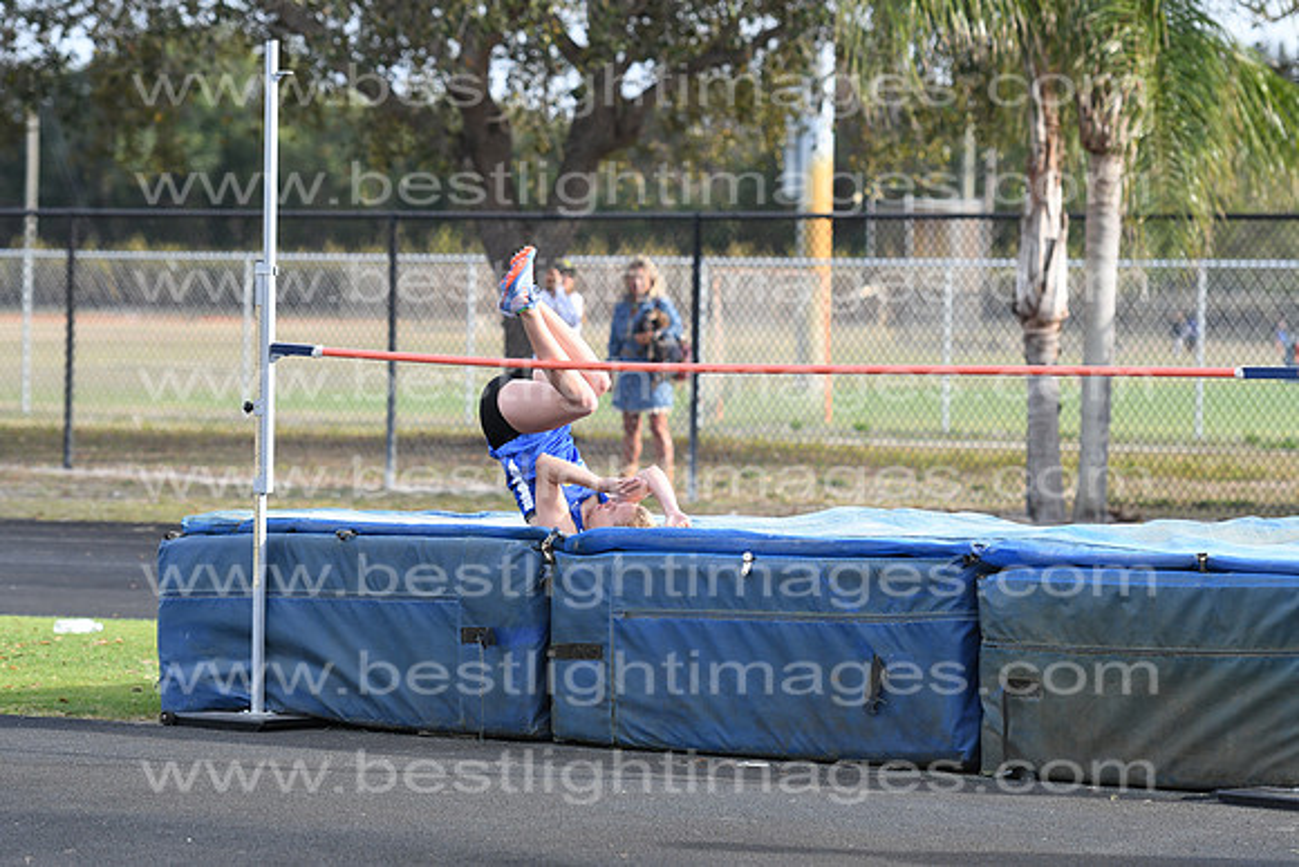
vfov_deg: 7.3
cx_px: 650
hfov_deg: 11.0
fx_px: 6767
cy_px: 434
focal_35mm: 188
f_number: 4
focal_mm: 125
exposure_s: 1/1600
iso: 400
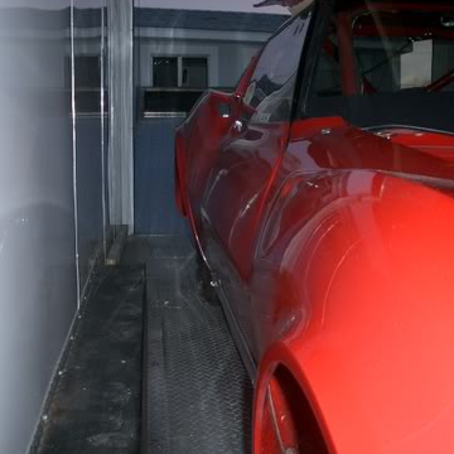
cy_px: 226
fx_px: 727
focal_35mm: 49
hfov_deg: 34.7
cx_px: 245
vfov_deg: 34.7
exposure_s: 1/40
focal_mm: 6.8
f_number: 2.8
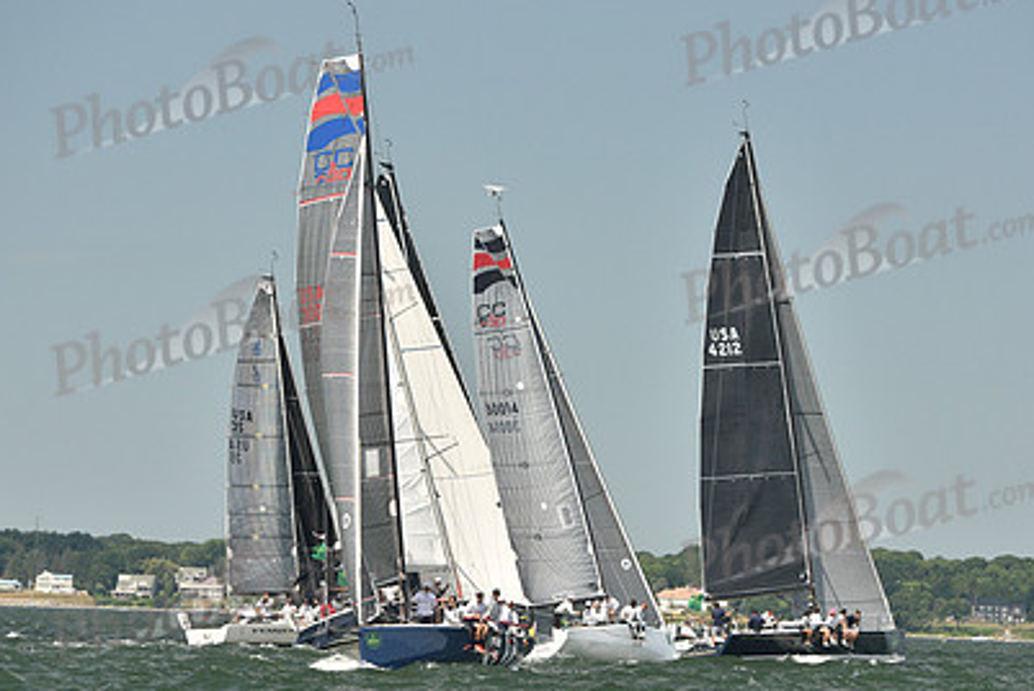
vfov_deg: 6.3
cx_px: 549
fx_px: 6237
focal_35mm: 217
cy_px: 427
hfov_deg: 9.5
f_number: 5
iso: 320
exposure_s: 1/1000
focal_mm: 150
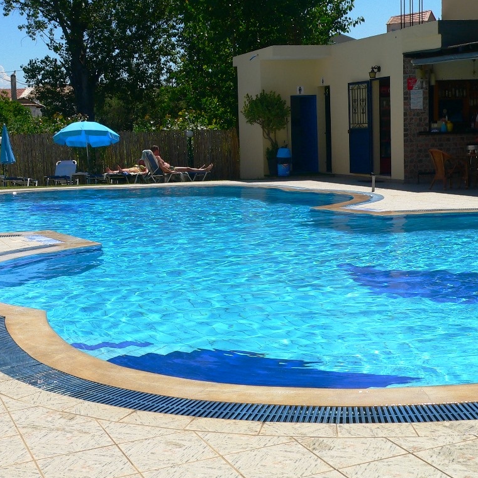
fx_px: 875
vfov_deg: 30.6
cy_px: 240
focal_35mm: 56
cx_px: 266
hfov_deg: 30.5
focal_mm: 7.8
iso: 80
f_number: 5.6
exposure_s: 1/500
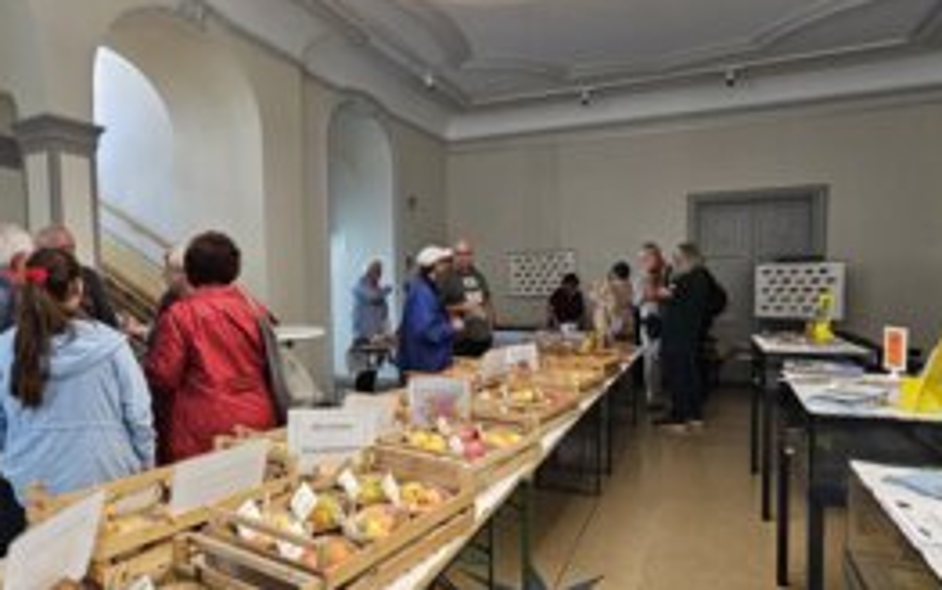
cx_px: 374
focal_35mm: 21
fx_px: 539
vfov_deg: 57.2
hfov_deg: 81.2
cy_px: 327
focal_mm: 2.2
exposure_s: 1/50
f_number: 2.2
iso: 200
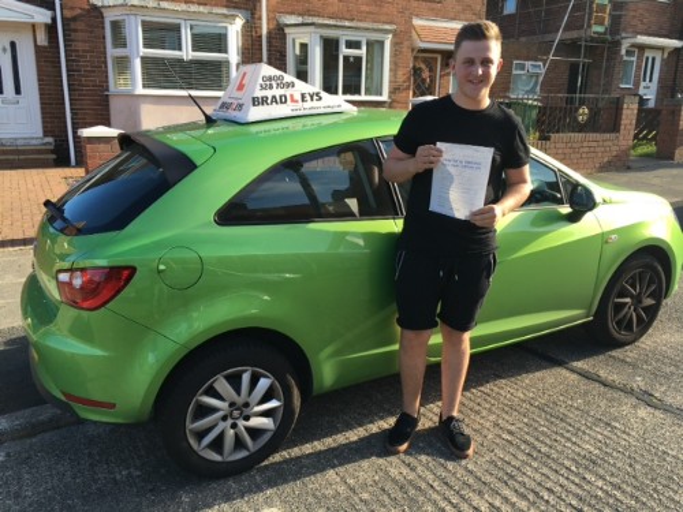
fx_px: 572
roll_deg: -2.3
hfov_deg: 61.7
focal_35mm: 29
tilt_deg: -14.4
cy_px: 256
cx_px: 342
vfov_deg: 48.2
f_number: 2.2
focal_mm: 4.15
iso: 25
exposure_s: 1/442
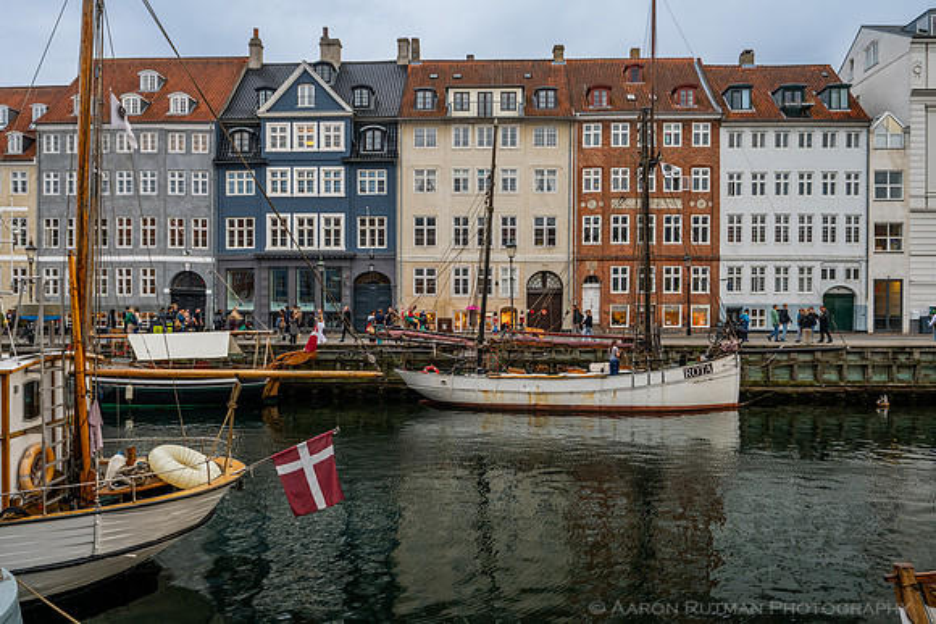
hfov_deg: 68.7
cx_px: 468
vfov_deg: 49.0
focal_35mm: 26
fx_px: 685
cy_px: 312
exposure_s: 1/50
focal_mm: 26
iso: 200
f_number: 5
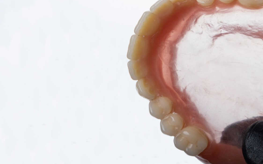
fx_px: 1140
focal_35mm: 159
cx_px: 176
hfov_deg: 13.1
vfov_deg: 8.2
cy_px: 46
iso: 100
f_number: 14
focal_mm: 76.3
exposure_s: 1/180
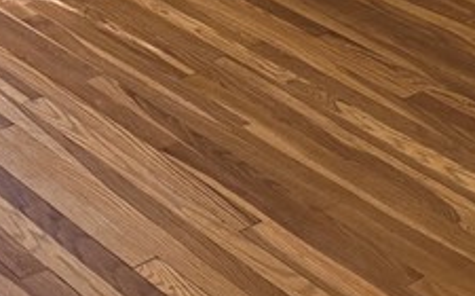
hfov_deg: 17.8
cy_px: -357
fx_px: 1500
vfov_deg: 10.1
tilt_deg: -9.8
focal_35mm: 116
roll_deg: +0.1
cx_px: 70
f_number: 1.78
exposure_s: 1/60
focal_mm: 6.76
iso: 320
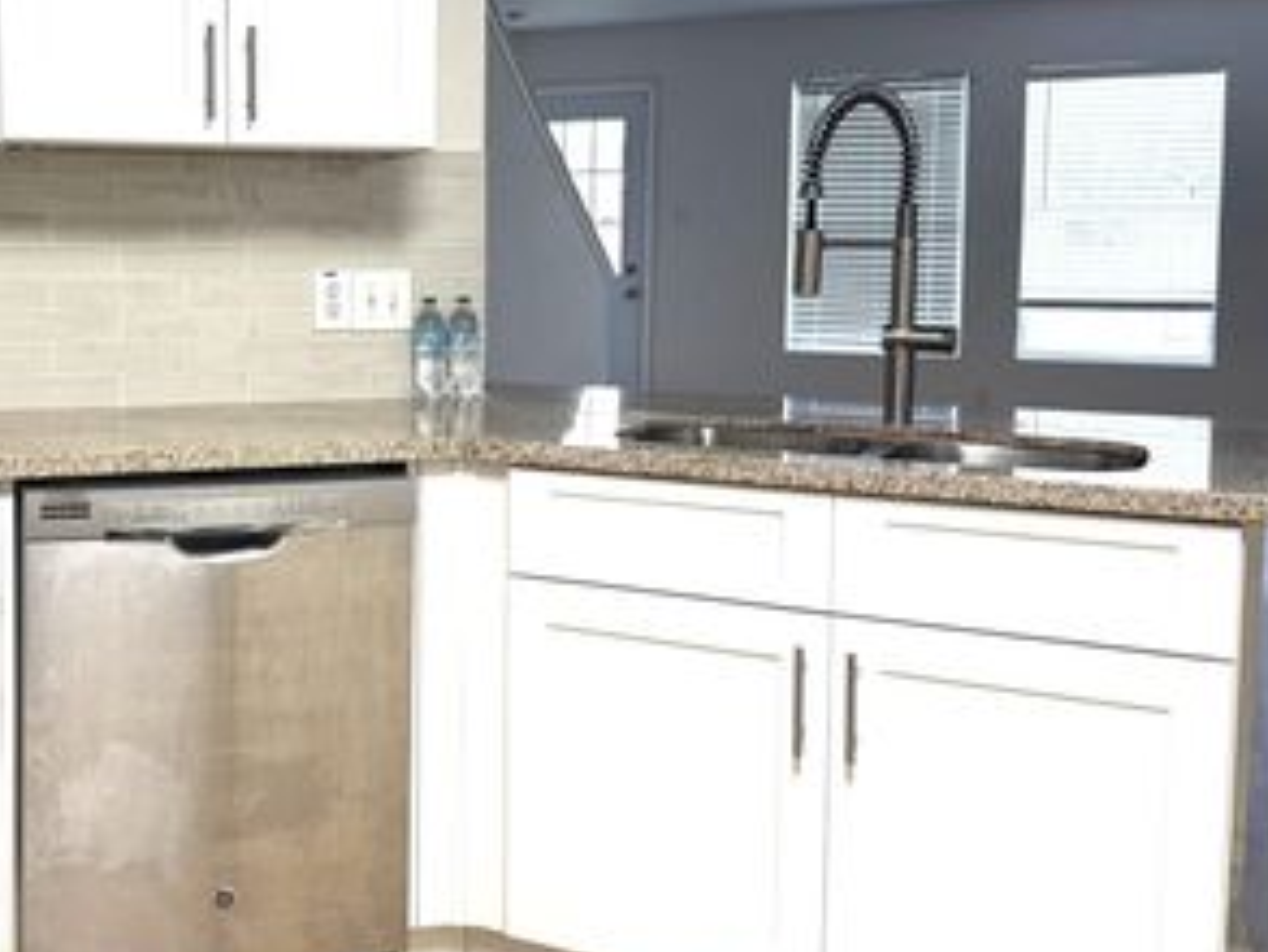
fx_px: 1502
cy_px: 353
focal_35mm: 41
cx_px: 346
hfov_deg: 44.5
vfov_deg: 35.0
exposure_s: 1/120
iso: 160
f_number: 1.78
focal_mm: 6.76
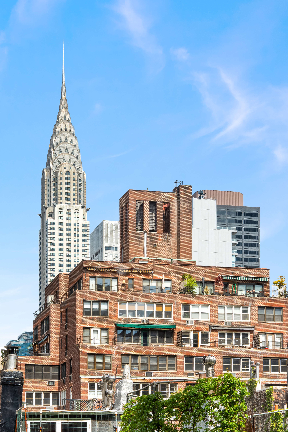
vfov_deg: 23.9
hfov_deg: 16.1
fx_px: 1020
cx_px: 144
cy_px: 216
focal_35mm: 85
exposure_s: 1/125
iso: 400
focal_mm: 85
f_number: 16
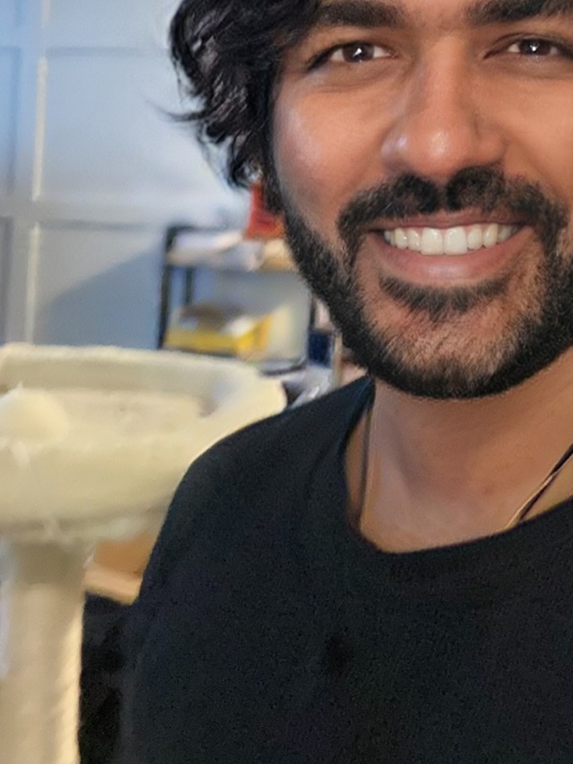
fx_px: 1170
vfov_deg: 34.7
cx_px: 398
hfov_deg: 27.3
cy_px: 118
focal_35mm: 53
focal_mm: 2.71
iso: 1000
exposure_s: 1/26
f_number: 2.2
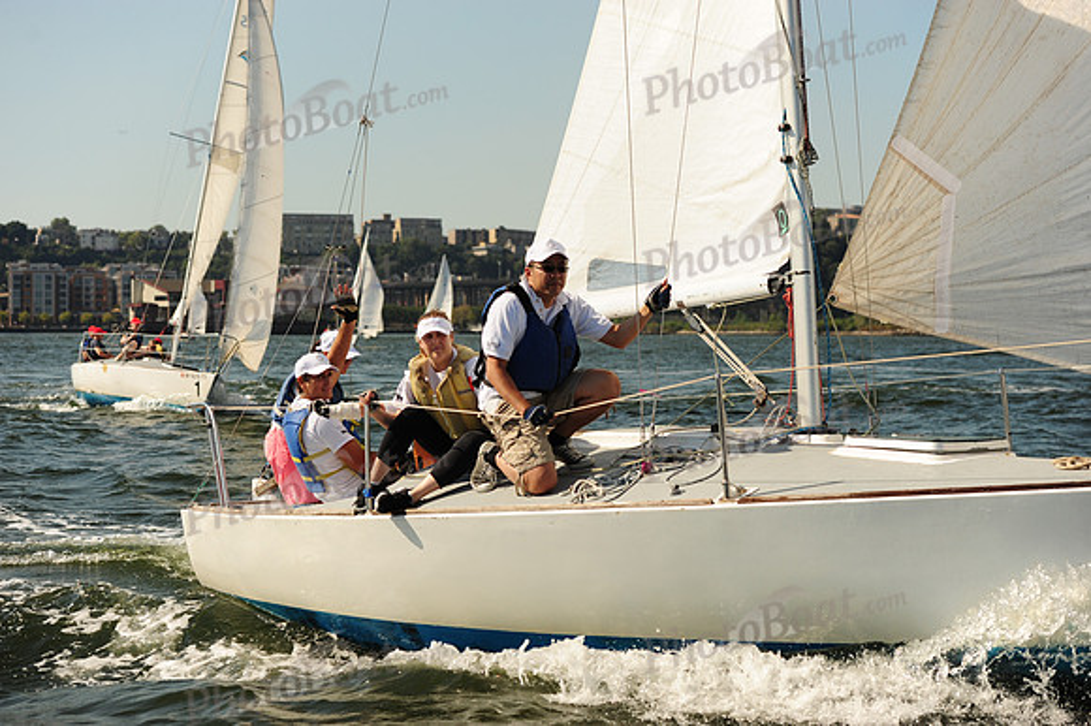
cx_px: 546
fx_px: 2120
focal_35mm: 70
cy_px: 363
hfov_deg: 28.9
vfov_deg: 19.4
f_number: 4.5
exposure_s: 1/1250
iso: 320
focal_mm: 70
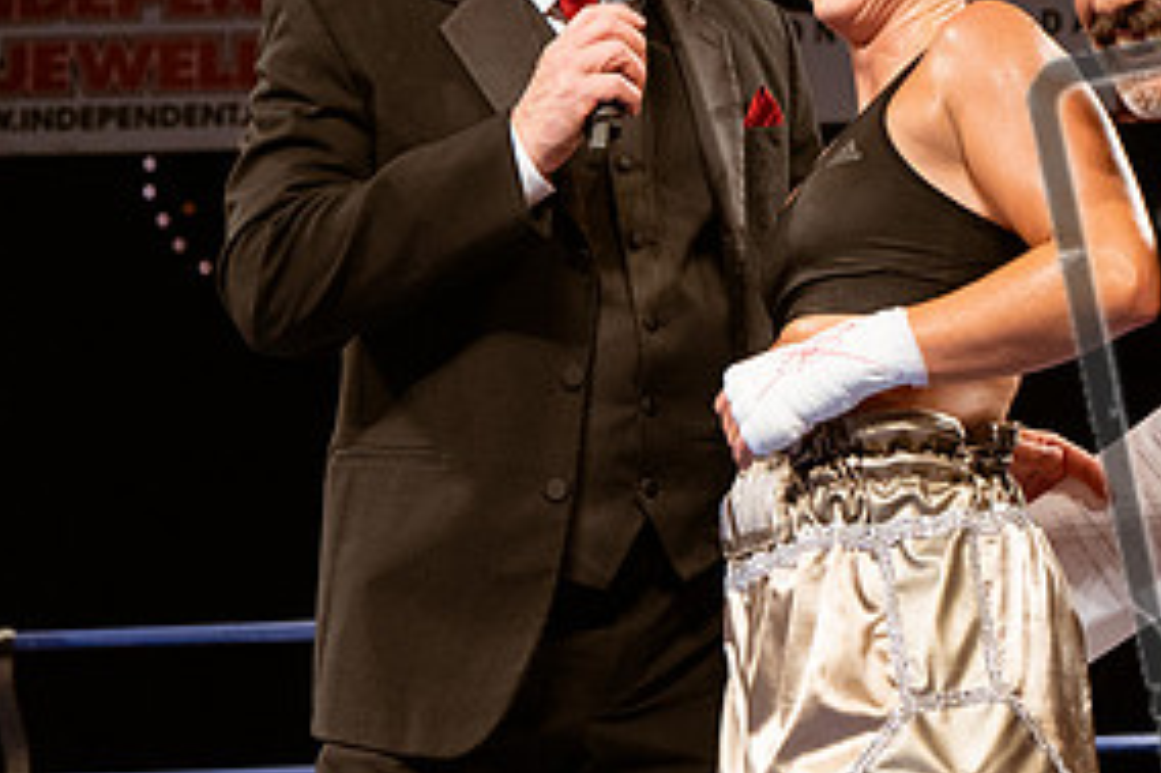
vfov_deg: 14.4
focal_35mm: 94
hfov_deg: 21.2
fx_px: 3030
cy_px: 129
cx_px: 1038
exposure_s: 1/800
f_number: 4
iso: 3200
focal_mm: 46
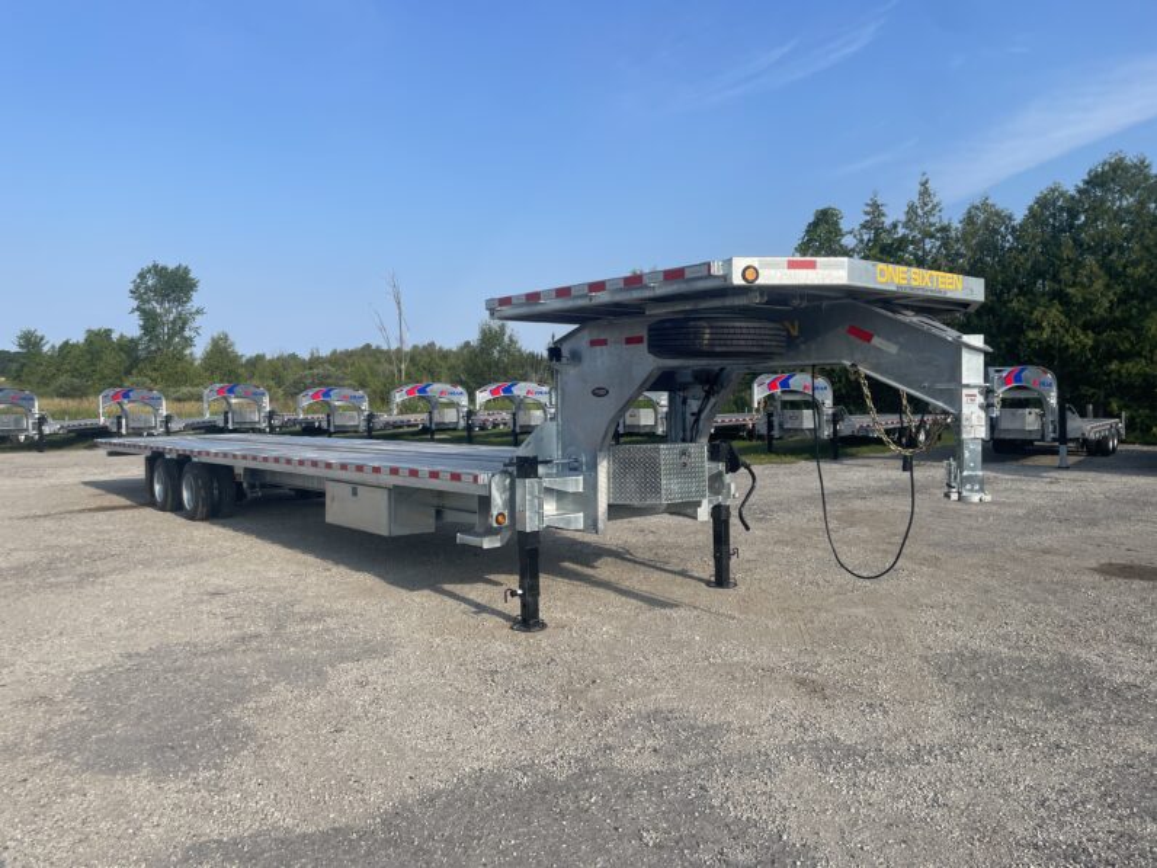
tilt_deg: -1.5
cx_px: 578
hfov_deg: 67.3
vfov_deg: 53.1
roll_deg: +0.3
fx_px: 869
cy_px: 434
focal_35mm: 26
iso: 32
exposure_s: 1/2257
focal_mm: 4.2
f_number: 1.6
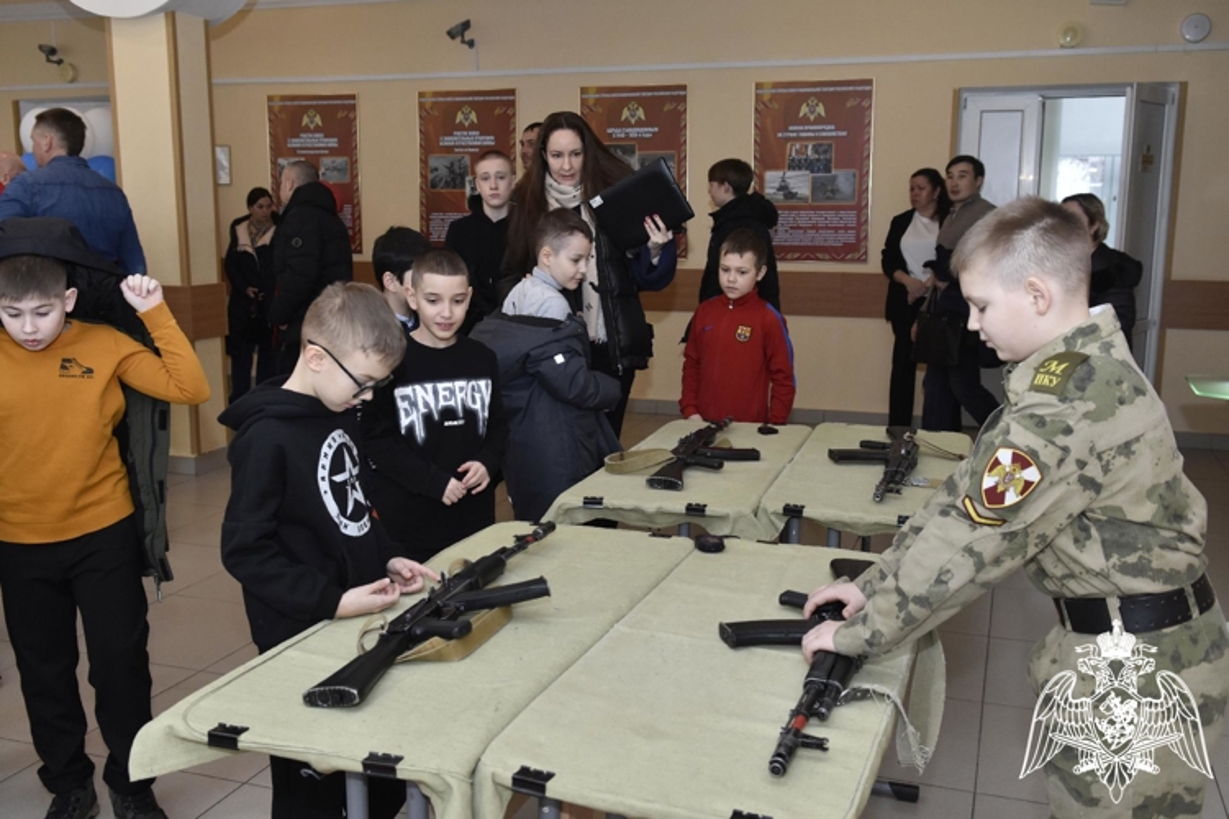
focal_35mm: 34
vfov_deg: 38.4
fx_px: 1178
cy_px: 410
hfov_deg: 55.1
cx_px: 614
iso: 800
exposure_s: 1/200
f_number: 4.5
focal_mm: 23
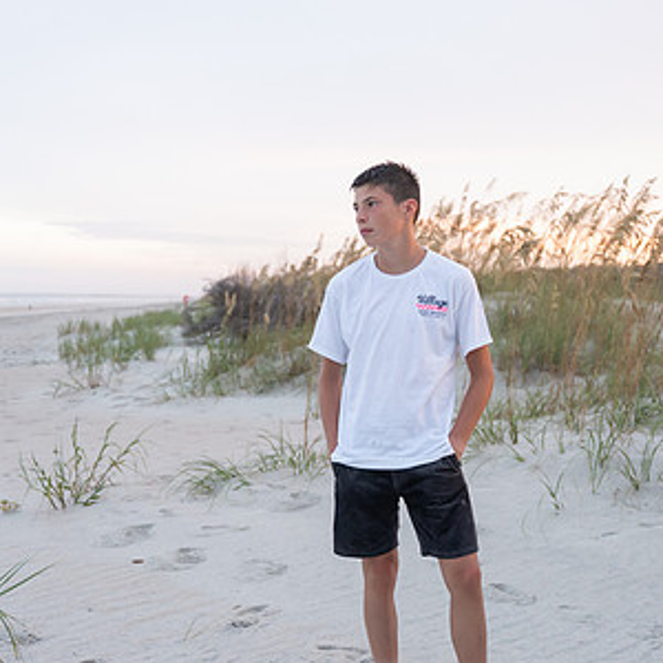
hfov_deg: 32.2
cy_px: 355
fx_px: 1148
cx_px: 321
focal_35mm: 53
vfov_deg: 32.2
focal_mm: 30.5
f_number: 2.8
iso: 2000
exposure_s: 1/60
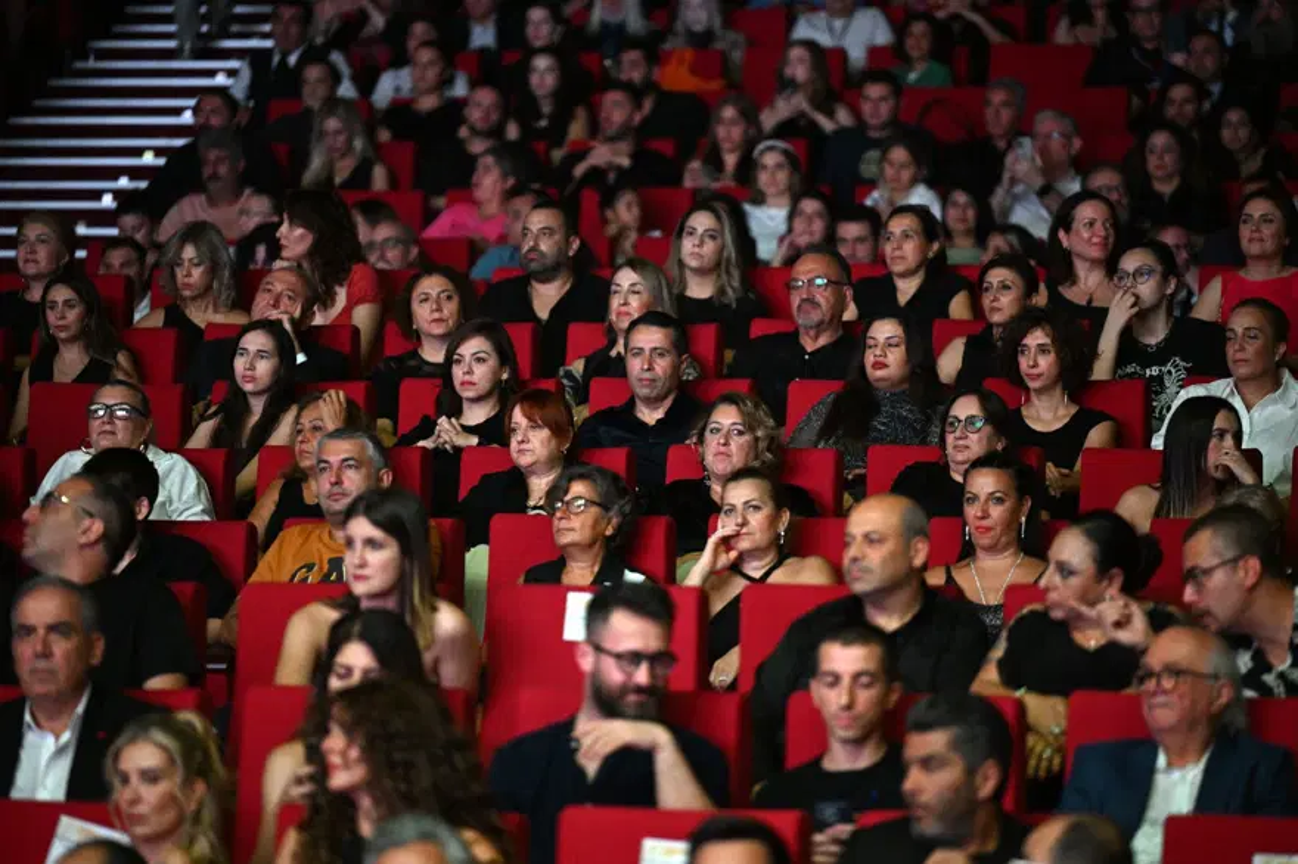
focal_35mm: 185
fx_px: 6667
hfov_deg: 11.1
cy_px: 432
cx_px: 649
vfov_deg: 7.4
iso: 2500
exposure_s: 1/125
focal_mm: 185
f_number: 2.8
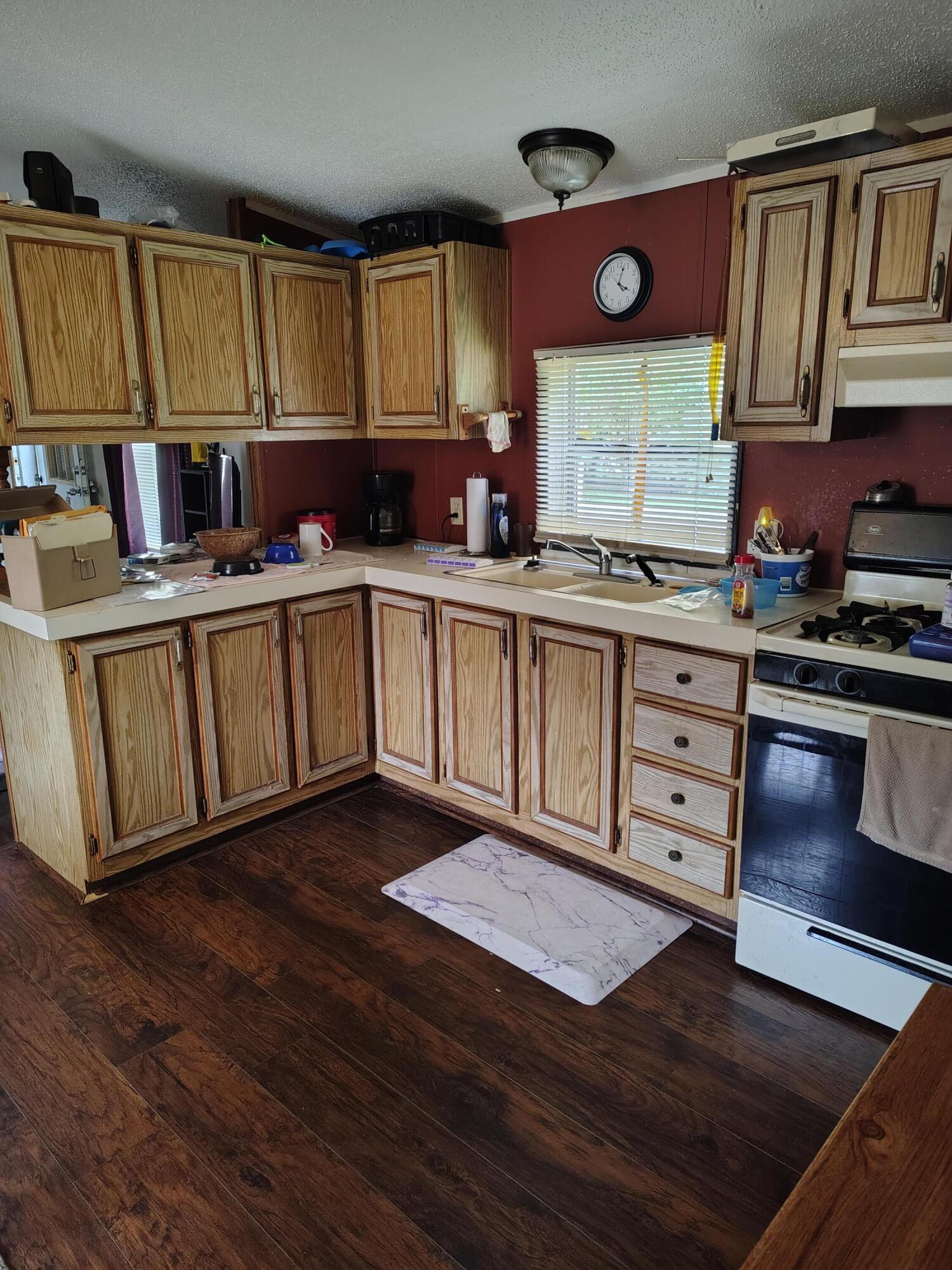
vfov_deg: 71.6
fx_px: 880
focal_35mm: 24
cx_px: 476
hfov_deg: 56.8
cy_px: 635
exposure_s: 1/60
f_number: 1.8
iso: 1513
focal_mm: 5.56
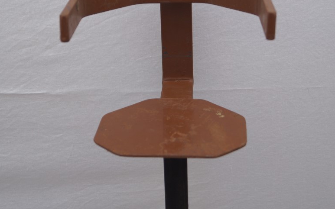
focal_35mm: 80
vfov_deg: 16.3
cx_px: 178
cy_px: 74
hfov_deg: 25.9
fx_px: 728
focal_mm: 35
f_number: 4.5
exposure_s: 1/160
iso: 125
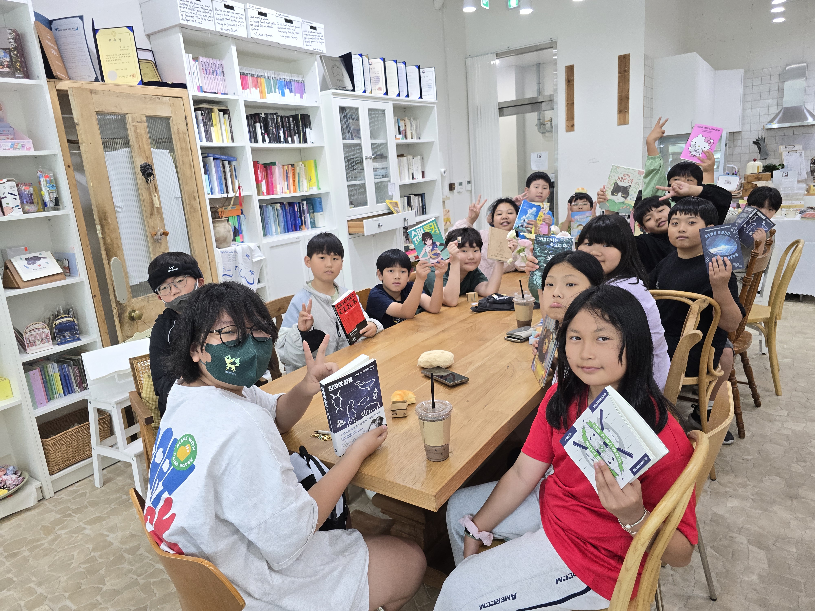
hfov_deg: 73.9
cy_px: 306
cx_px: 408
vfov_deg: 58.9
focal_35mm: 23
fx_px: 542
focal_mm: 6.3
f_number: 1.7
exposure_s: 1/120
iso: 160
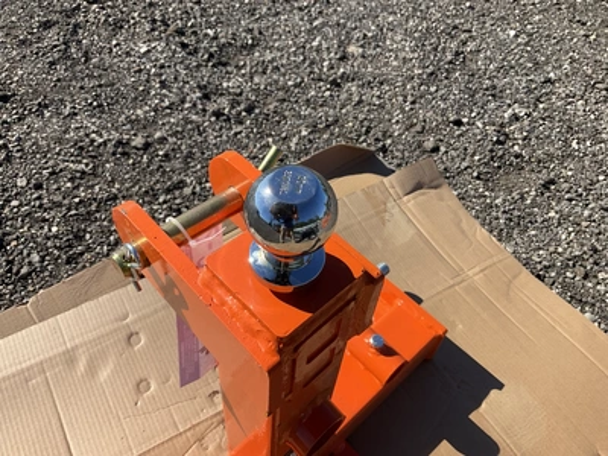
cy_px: 228
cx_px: 304
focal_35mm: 29
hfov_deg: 61.7
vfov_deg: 48.2
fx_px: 509
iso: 25
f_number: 1.8
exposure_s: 1/1577
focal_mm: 3
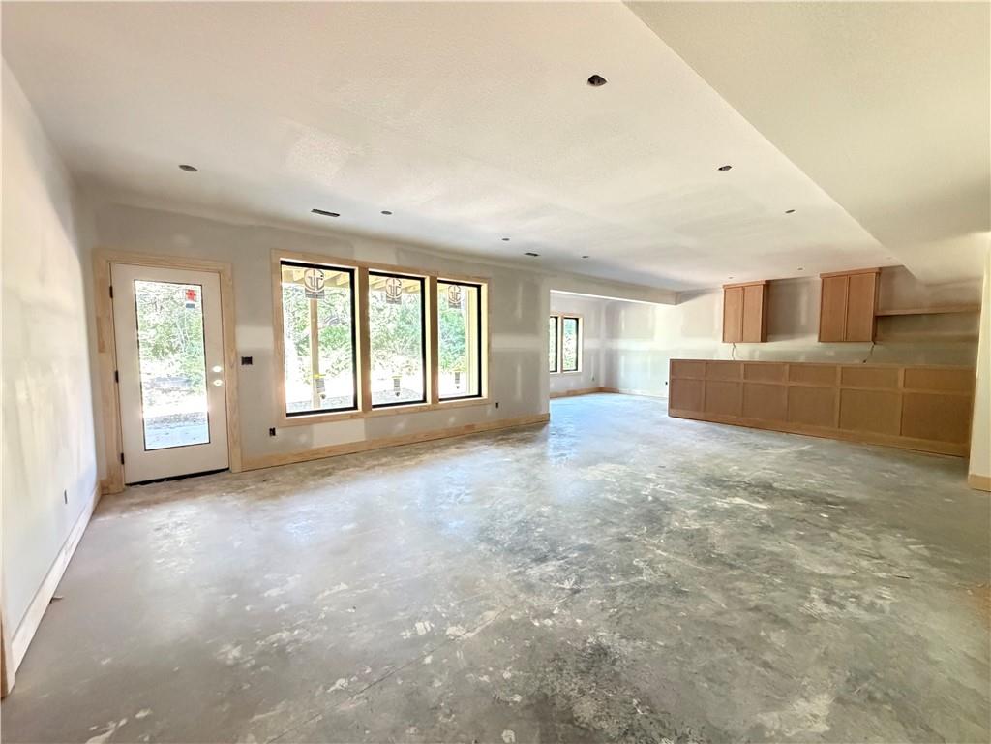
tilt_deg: -3.4
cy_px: 372
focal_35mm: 14
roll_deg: +0.5
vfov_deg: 85.7
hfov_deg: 102.1
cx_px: 496
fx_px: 401
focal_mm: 2.22
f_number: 2.2
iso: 1250
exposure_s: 1/54
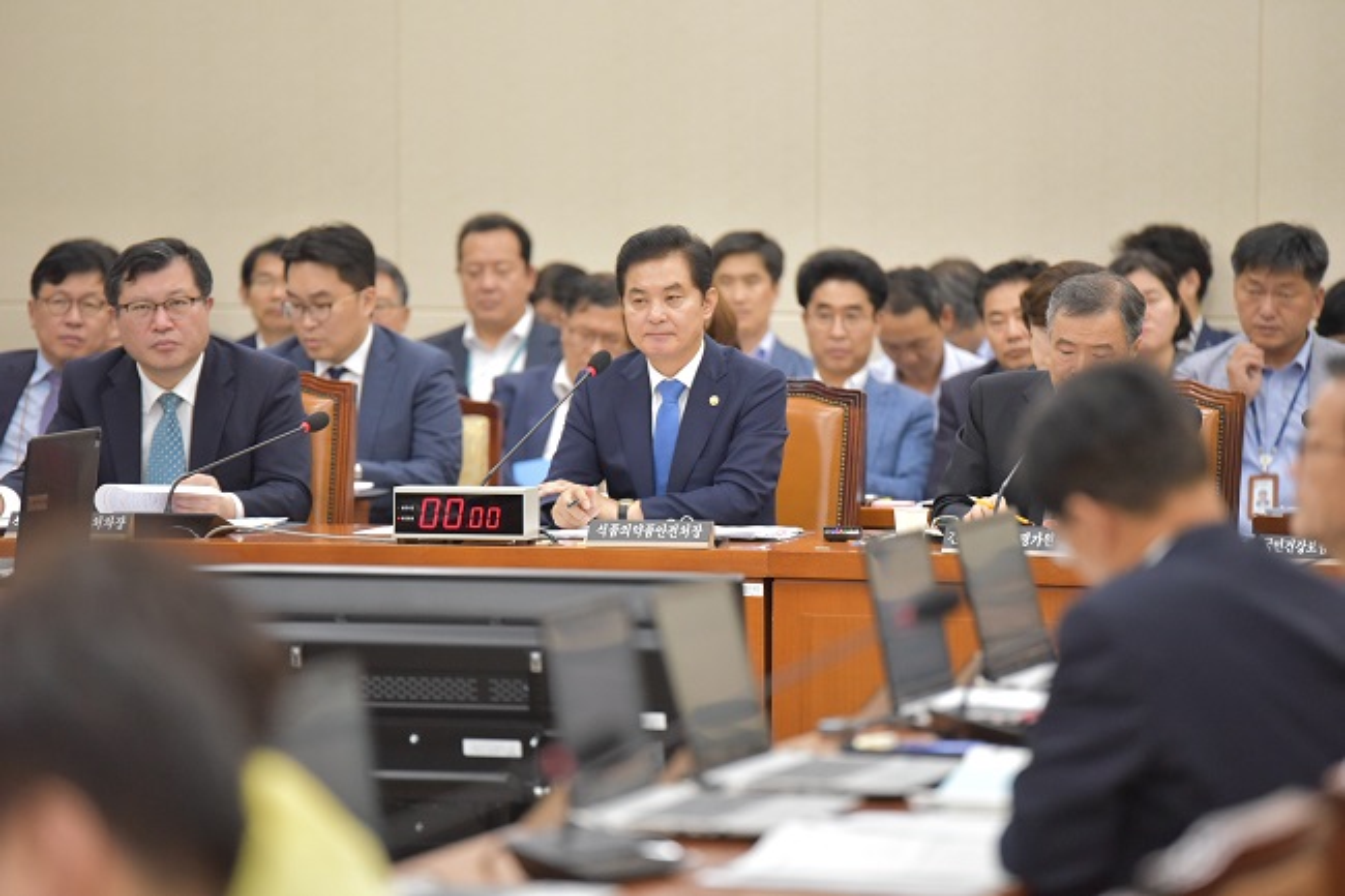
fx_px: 7470
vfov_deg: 6.9
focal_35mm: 200
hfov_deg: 10.3
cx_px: 672
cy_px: 448
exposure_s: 1/1000
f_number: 2.8
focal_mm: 200
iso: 5600
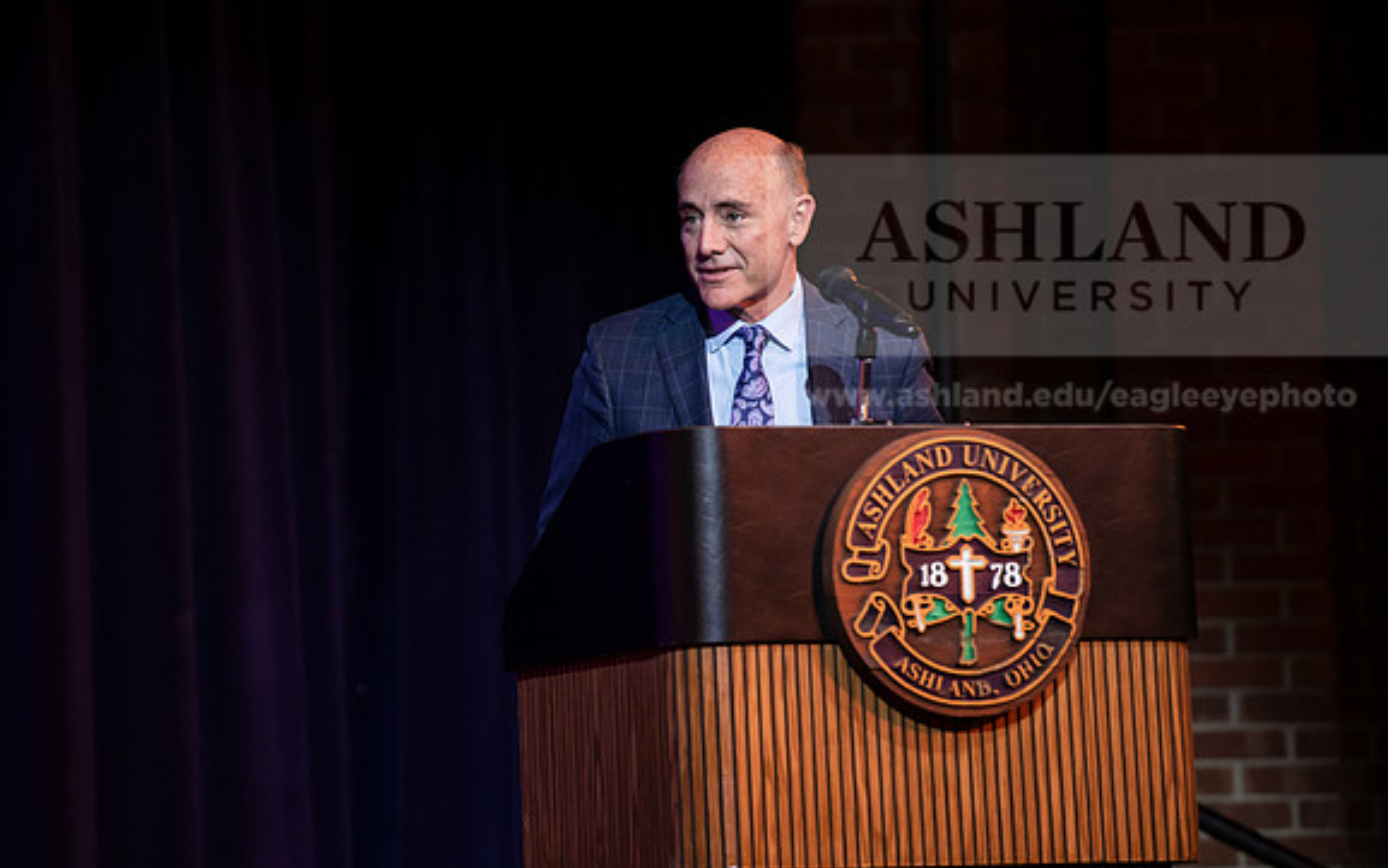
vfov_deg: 6.4
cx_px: 695
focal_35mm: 205
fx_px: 7757
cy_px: 446
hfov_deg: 10.2
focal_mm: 200
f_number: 3.2
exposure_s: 1/200
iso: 1250
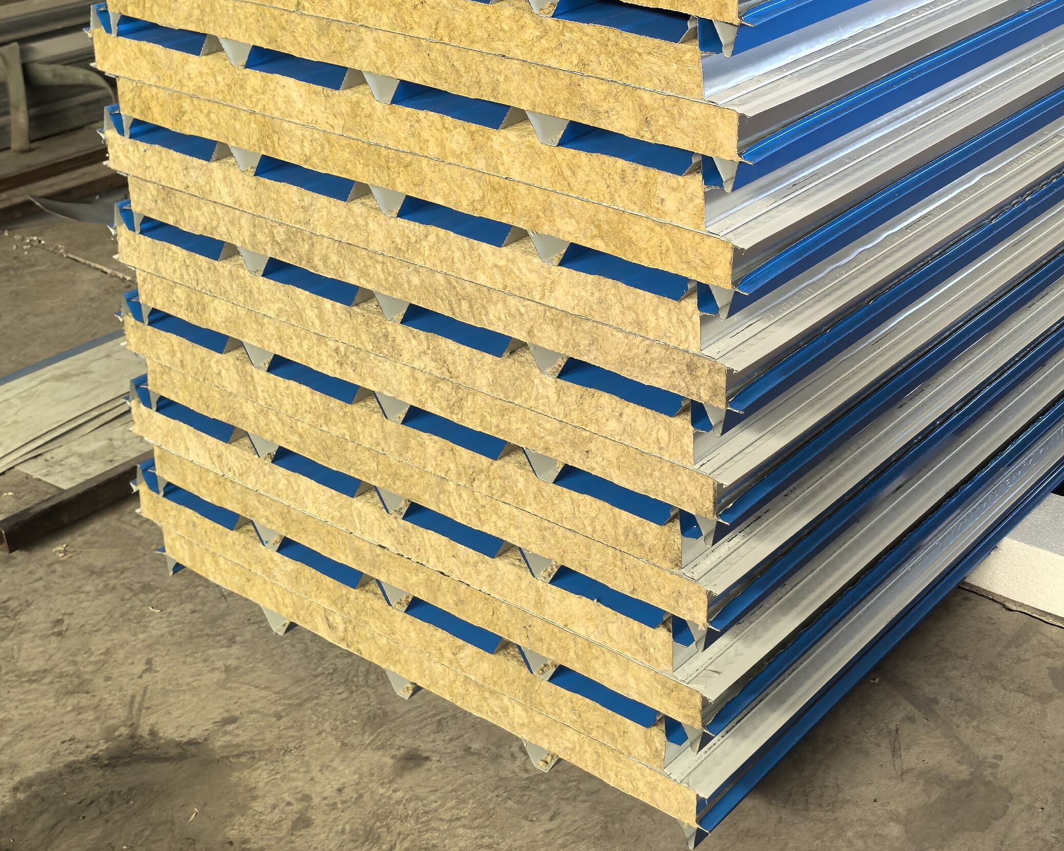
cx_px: 824
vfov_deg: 28.5
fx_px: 1638
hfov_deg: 35.0
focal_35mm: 52
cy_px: 159
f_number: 2
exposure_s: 1/100
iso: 160
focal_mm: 5.75
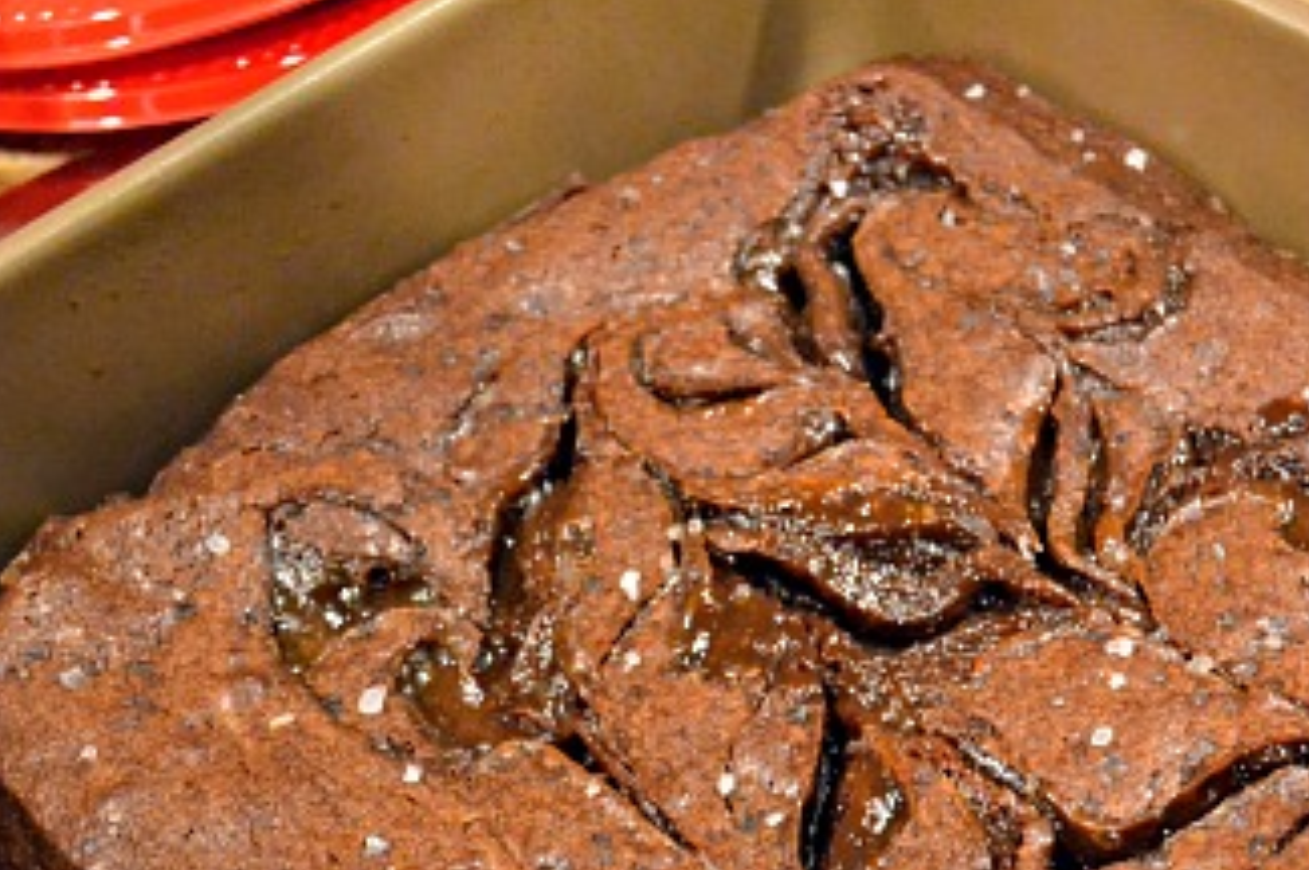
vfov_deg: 21.7
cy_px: 785
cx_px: 918
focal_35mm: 61
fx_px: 2216
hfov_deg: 32.5
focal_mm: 22
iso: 3200
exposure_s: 1/20
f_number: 3.8
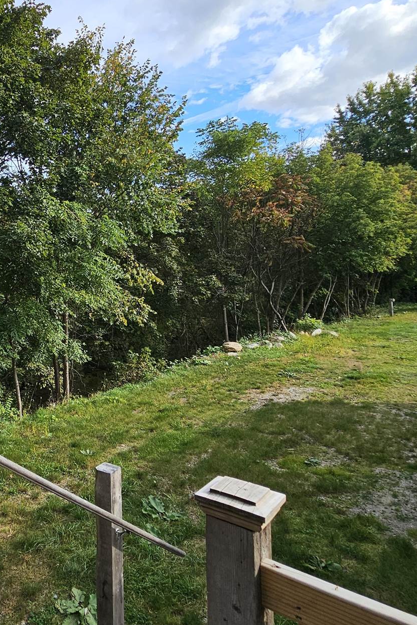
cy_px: 269
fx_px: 434
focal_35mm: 25
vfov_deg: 71.2
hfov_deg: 44.1
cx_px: 4
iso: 50
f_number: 2.2
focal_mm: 2.2
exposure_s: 1/1038
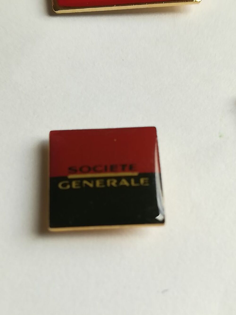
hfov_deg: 24.4
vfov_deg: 32.2
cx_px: 118
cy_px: 158
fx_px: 545
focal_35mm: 60
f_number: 2.2
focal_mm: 3.83
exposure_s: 1/40
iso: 80
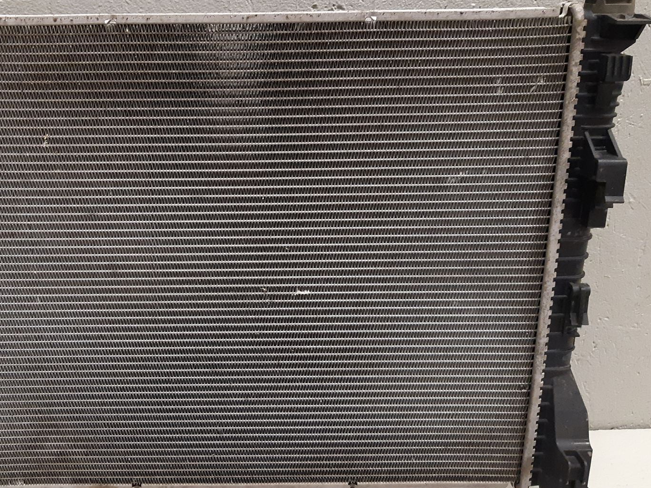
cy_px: 219
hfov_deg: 47.2
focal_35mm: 39
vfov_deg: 36.8
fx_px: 734
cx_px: 228
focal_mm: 3.93
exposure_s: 1/50
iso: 250
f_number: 1.7
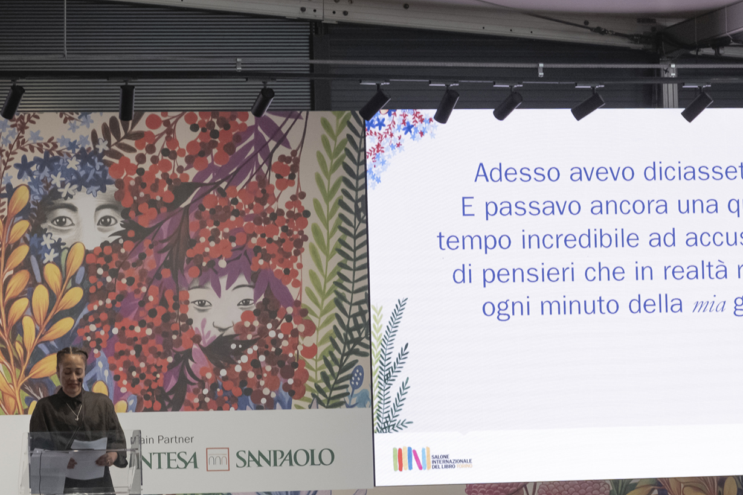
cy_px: 223
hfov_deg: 16.0
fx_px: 2642
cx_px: 433
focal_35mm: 128
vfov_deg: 10.7
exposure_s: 1/160
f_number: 8
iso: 2500
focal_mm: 70
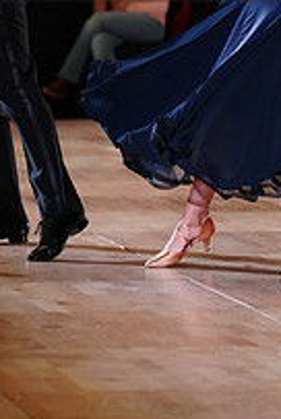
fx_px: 3827
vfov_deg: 6.2
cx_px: 179
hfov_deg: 4.2
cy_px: -66
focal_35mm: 328
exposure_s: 1/400
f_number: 2.8
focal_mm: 115
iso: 2500
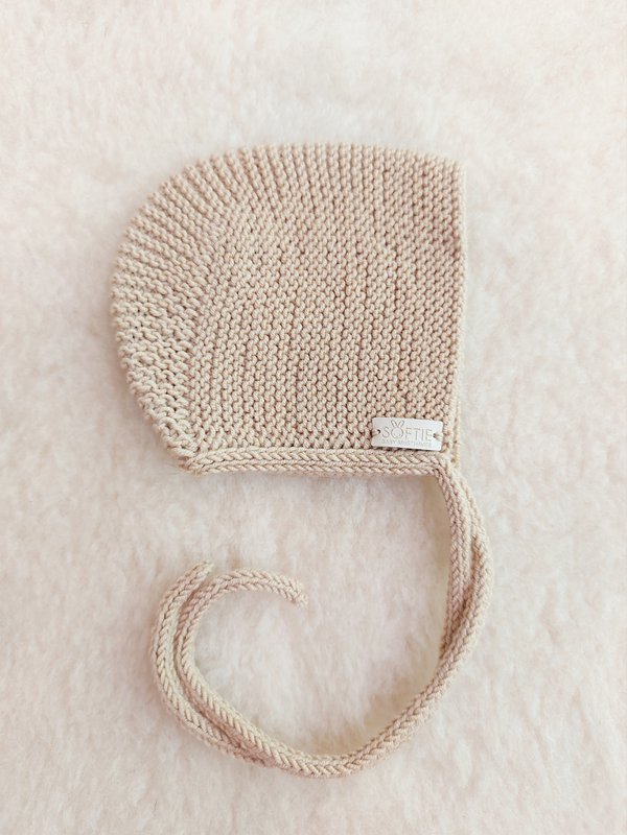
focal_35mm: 24
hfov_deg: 56.8
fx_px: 580
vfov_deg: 71.6
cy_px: 418
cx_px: 314
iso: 100
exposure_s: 1/50
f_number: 1.8
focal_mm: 5.23
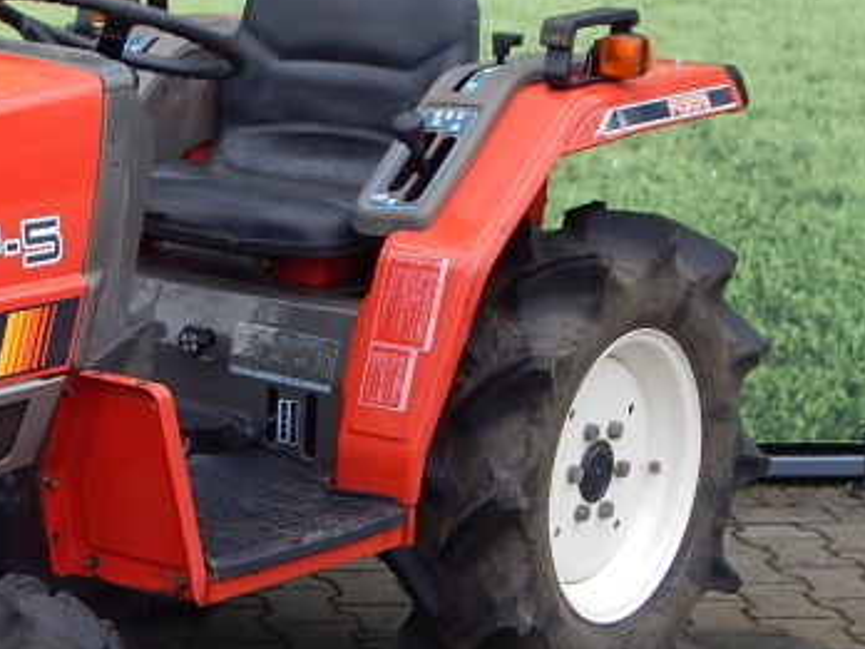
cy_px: 368
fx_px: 3099
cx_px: 0
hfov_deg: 15.6
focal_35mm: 124
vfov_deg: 12.0
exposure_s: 1/200
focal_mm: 9.7
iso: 125
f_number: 3.8
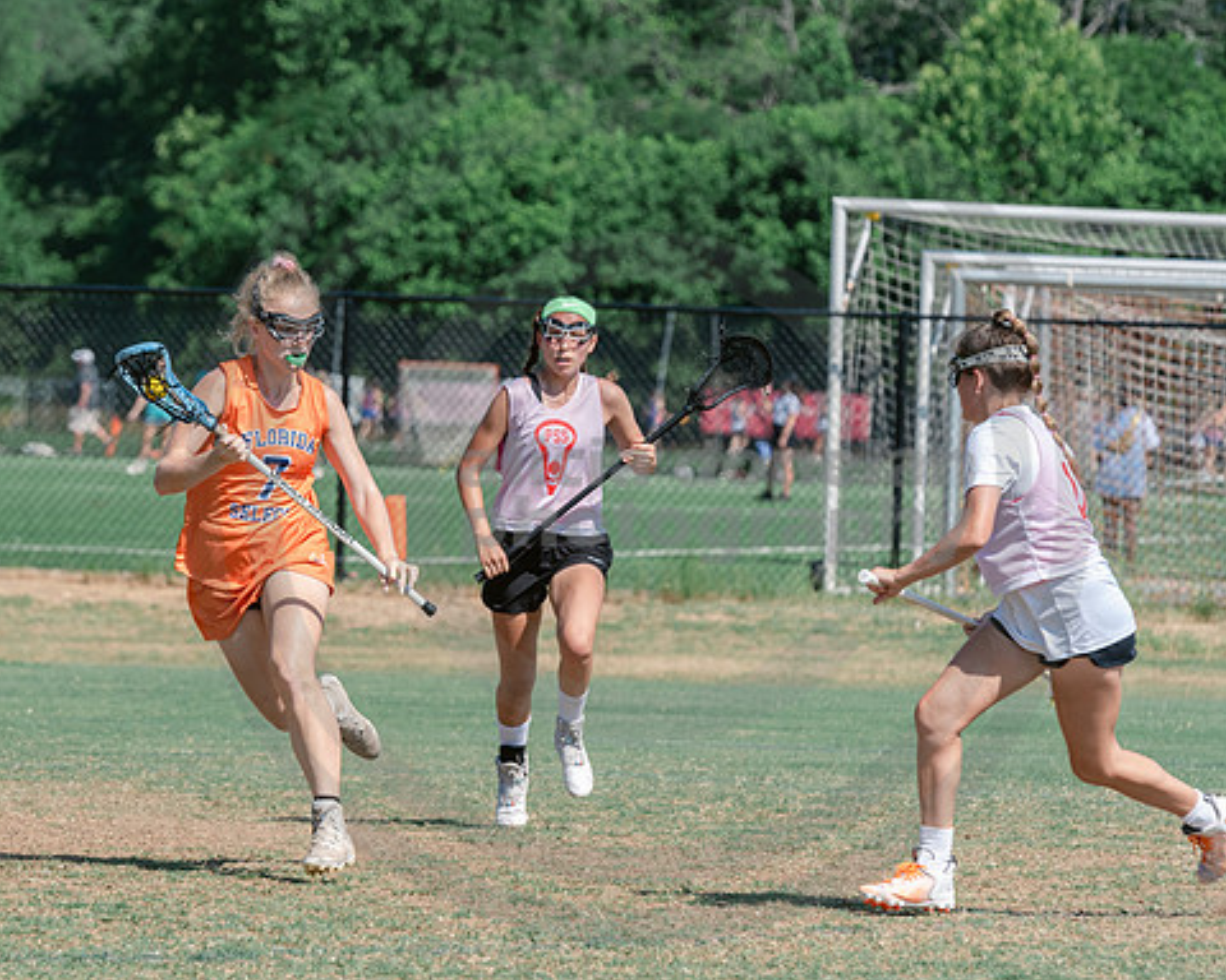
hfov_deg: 6.2
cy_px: 486
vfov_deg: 5.0
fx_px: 11248
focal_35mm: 310
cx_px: 365
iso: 400
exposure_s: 1/2000
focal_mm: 185
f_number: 5.6
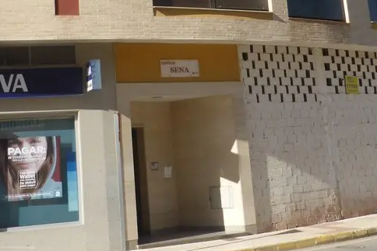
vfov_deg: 19.6
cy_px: -34
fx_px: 691
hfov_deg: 30.5
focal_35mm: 66
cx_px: 183
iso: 100
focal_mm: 4.3
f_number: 3.3
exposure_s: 1/1000
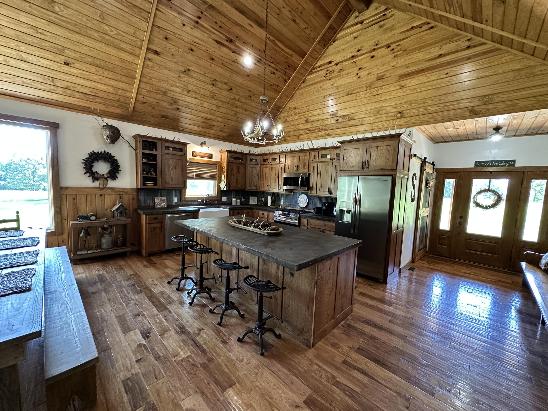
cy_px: 206
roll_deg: -2.8
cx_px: 274
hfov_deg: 102.1
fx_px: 222
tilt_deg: -5.0
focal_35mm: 14
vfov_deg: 85.7
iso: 400
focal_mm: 2.22
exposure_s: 1/60
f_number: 2.2
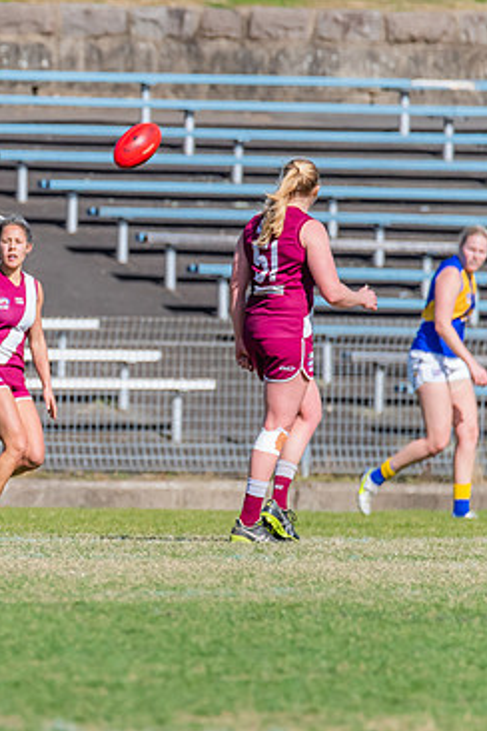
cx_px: -139
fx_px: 25261
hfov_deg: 1.1
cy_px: 347
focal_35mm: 1245
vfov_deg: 1.7
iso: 800
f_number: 10
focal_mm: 600
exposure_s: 1/1600
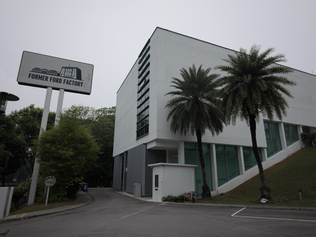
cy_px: 118
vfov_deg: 61.1
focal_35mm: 22
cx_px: 158
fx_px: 201
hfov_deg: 76.4
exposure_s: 1/500
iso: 200
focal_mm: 28
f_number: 4
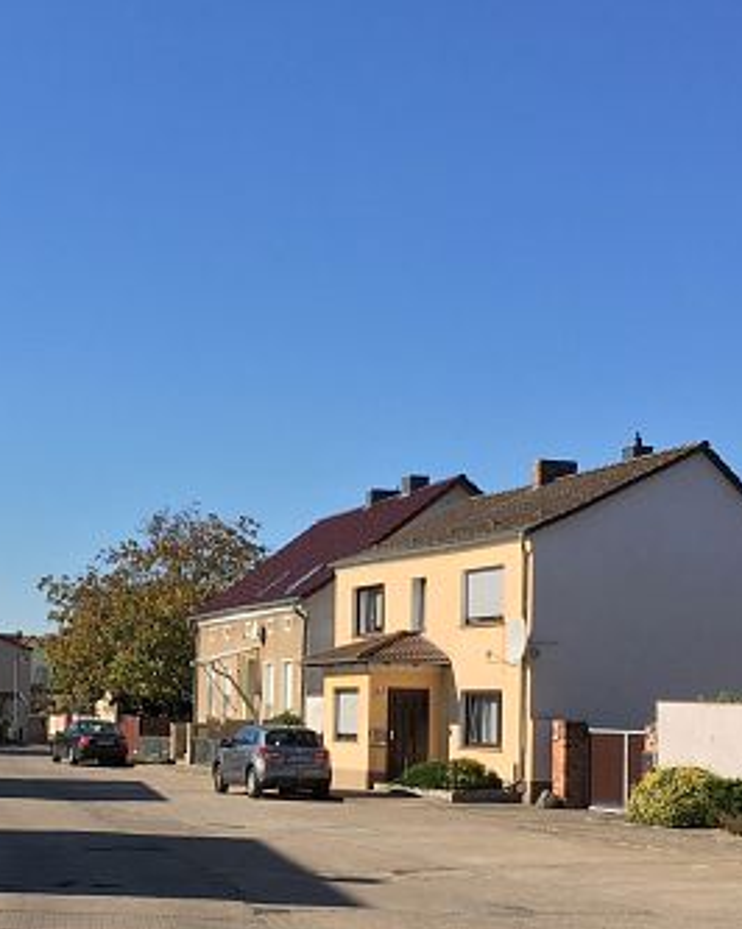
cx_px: 179
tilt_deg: +6.3
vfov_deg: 27.8
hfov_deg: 22.2
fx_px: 1868
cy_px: 564
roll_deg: +0.8
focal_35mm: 68
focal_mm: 4.15
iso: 25
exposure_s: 1/1399
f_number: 2.2
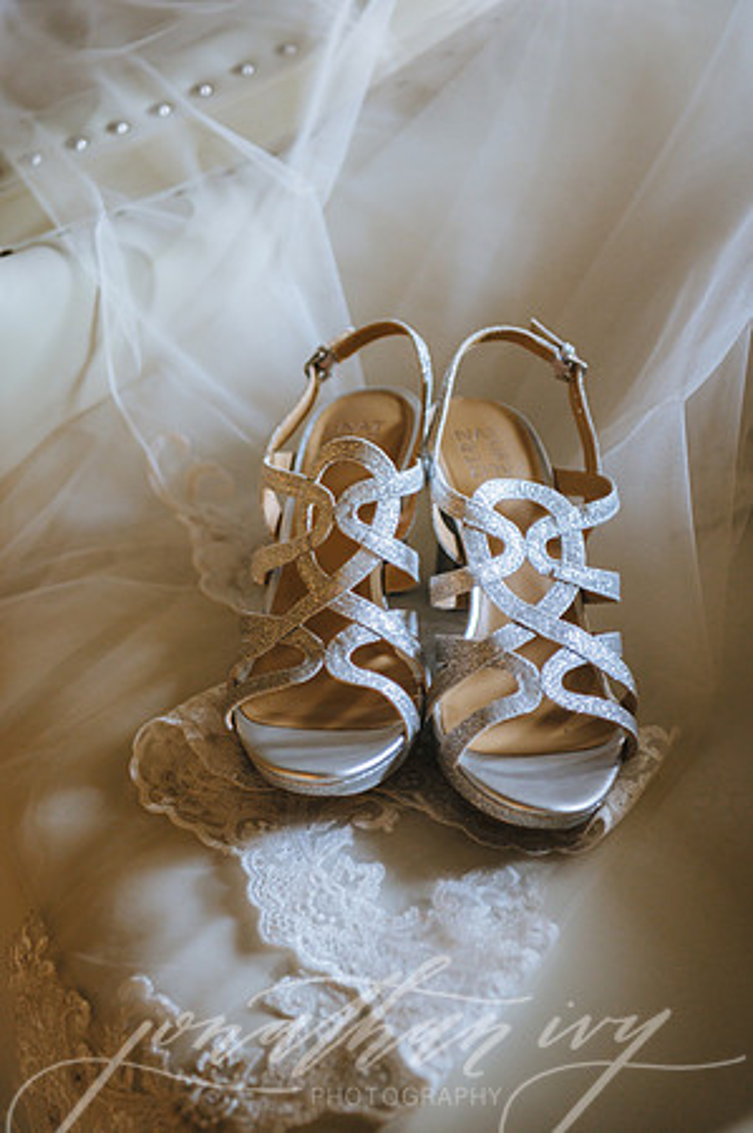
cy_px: 566
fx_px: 1950
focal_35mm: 62
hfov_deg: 21.9
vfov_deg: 32.4
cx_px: 376
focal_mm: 62
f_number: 2.8
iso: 1600
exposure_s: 1/100
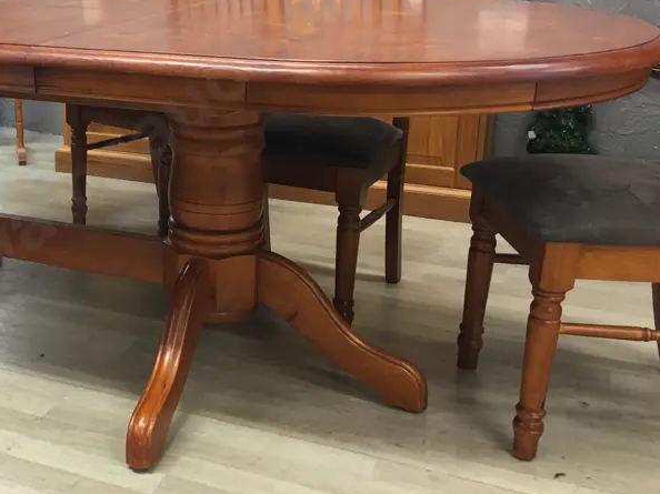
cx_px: 108
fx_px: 953
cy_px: 169
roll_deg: +0.3
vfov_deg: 28.9
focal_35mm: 50
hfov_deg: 36.5
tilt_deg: -13.1
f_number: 2.2
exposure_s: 1/17
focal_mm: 4.15
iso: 64
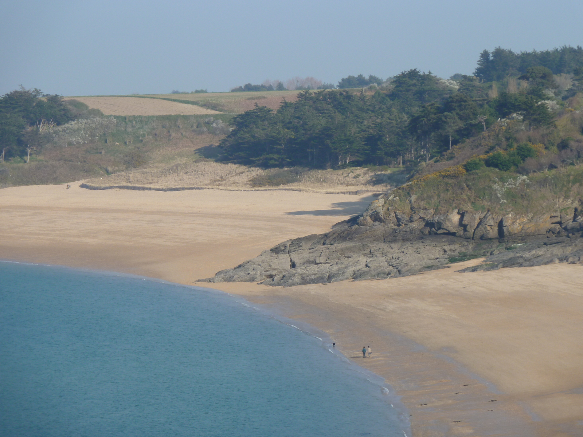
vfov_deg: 9.4
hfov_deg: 12.5
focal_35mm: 158
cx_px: 292
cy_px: 218
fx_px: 2661
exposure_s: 1/400
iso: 80
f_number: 4.5
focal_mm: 25.9
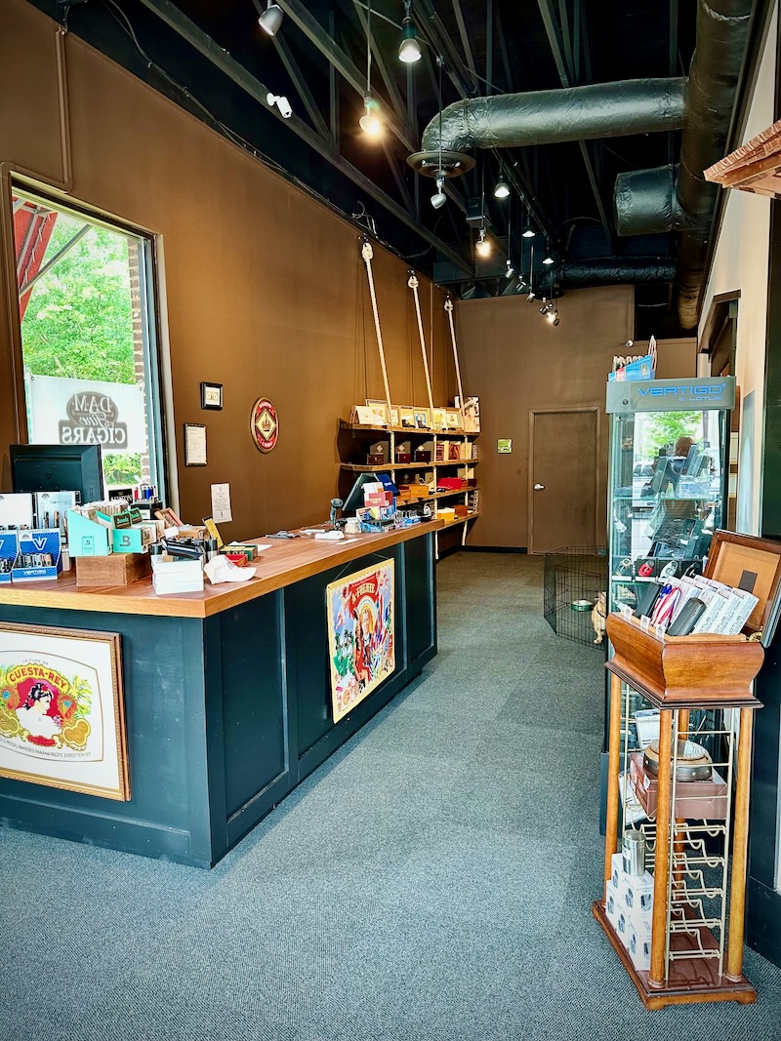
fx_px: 722
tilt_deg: -6.1
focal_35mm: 24
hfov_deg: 56.8
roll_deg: +2.5
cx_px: 390
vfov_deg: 71.6
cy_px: 520
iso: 200
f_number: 1.78
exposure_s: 1/60
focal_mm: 6.86
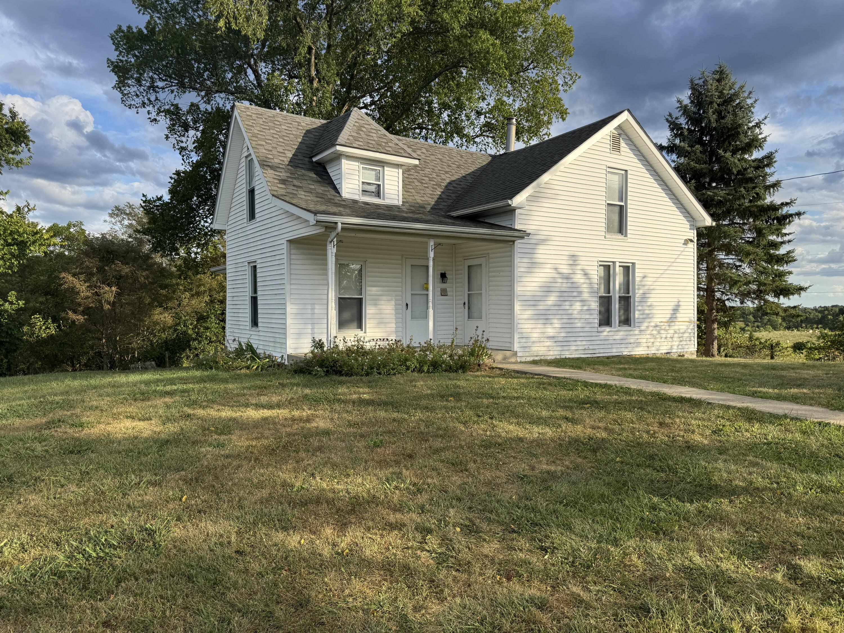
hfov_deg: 71.6
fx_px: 585
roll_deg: -0.2
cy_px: 316
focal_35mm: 24
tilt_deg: -2.2
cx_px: 422
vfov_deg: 56.8
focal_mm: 6.76
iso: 80
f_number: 1.78
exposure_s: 1/2252
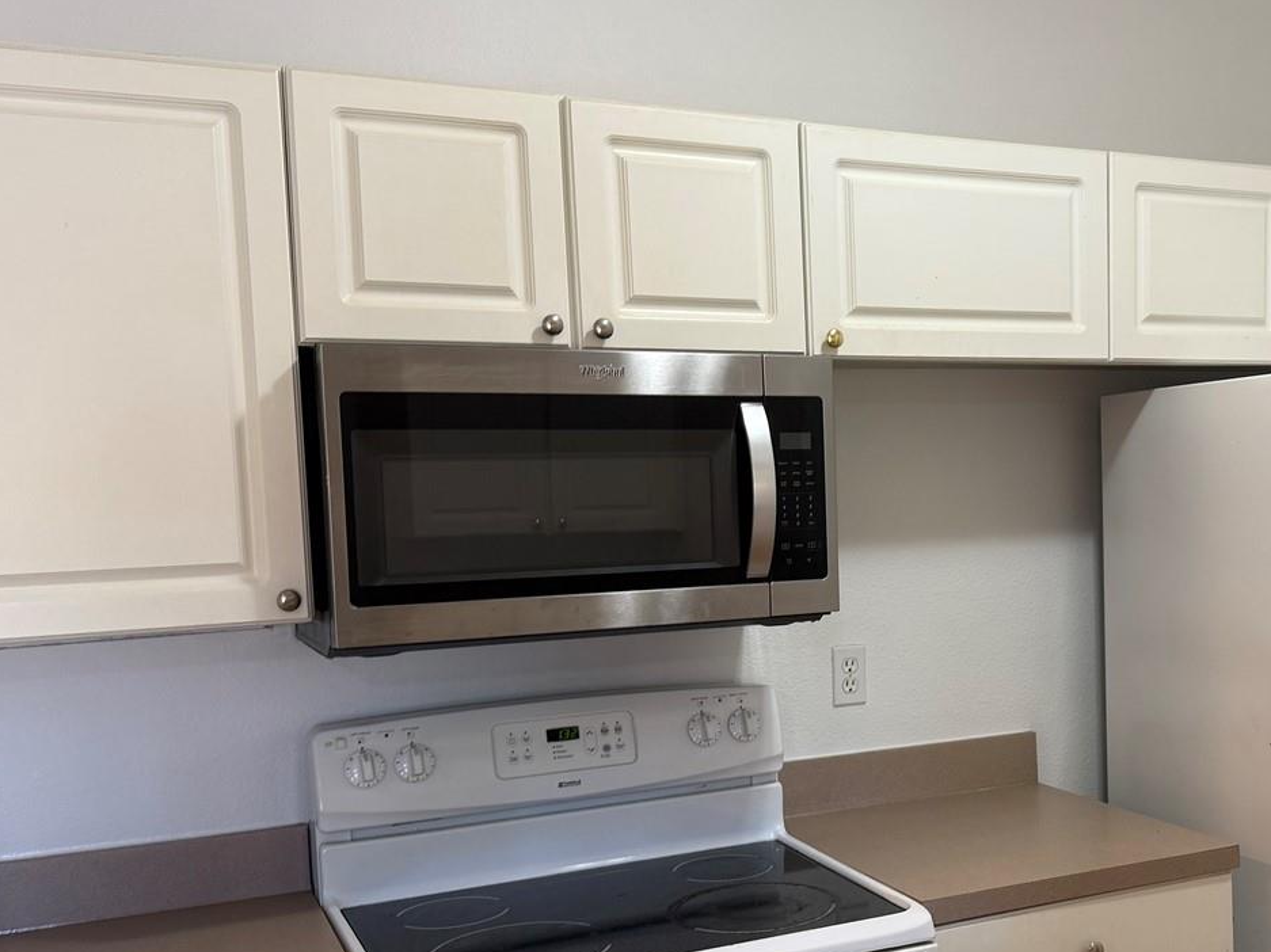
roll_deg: +2.1
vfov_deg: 34.9
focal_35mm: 41
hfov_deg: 44.5
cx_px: 926
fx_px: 1505
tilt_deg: -2.2
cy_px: 591
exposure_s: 1/60
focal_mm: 6.76
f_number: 1.78
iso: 160
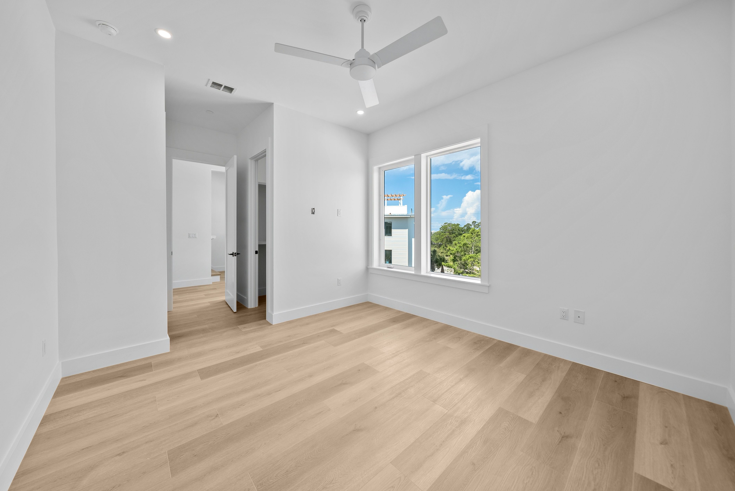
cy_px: 246
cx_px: 368
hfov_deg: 112.6
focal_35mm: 12
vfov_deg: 90.1
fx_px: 245
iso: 160
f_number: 7.1
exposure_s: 1/15
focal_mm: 12
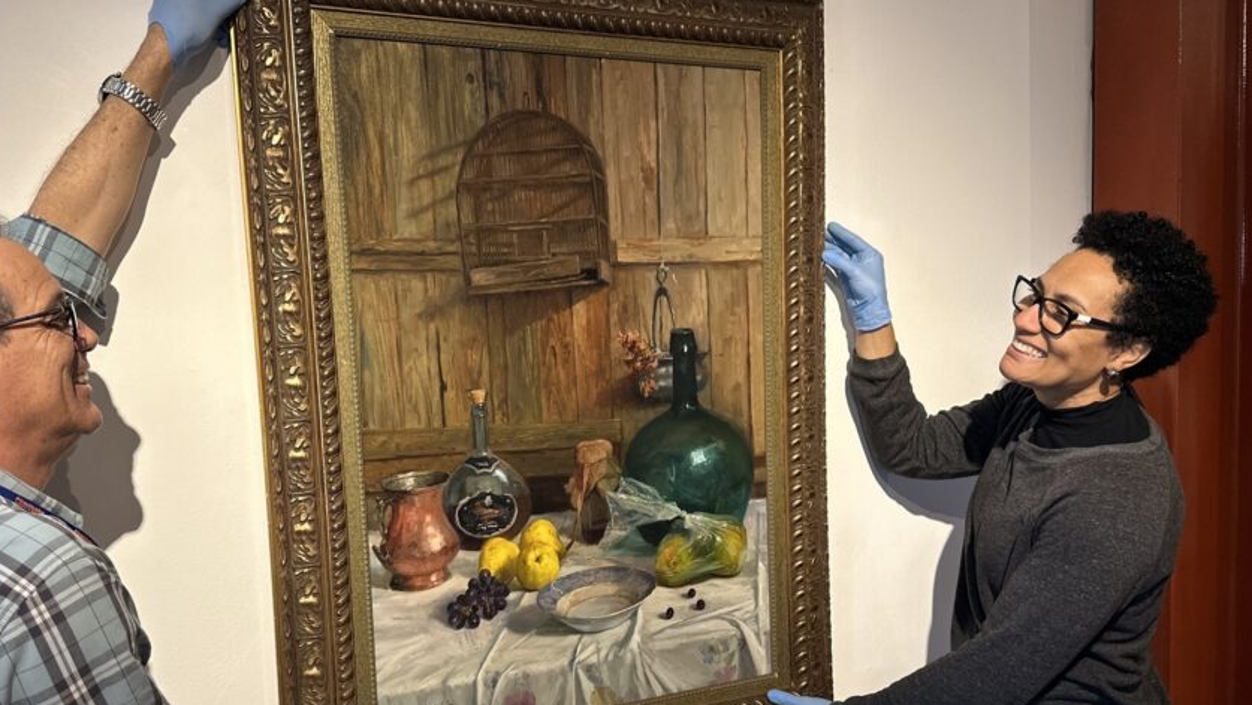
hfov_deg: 60.8
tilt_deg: -4.5
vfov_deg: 36.4
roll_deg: +2.1
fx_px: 1062
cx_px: 537
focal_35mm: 32
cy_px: 448
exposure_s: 1/60
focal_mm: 6.86
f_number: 1.78
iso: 250
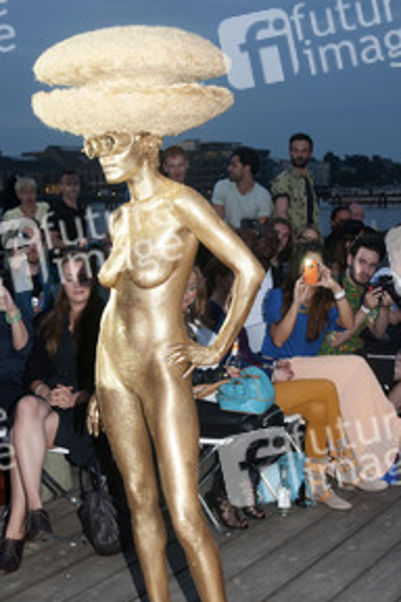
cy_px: 353
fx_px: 835
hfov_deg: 26.9
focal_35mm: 50
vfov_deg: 39.5
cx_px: 137
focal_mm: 24
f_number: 5.6
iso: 400
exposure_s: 1/30
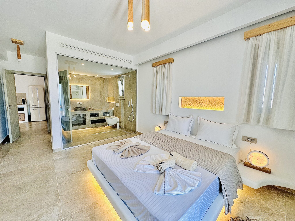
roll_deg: -0.9
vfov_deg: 85.7
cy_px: 110
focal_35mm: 14
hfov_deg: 102.1
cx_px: 148
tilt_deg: -5.8
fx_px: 119
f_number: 2.2
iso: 100
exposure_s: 1/100
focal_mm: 2.22
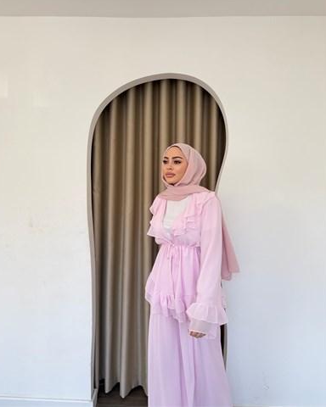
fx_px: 314
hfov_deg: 54.9
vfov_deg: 65.9
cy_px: 182
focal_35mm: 26
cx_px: 160
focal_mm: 6.76
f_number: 1.78
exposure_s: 1/121
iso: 64
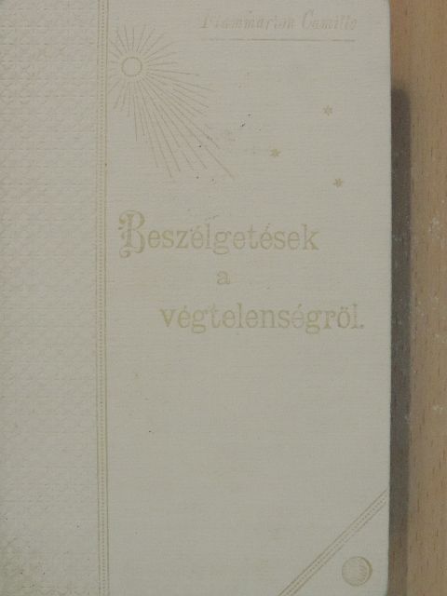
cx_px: 224
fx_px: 1033
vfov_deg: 32.2
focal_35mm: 60
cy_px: 298
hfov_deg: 24.4
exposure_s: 1/100
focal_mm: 10.7
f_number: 3.7
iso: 1100
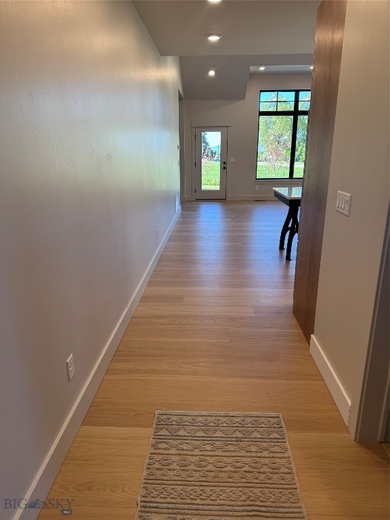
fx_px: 361
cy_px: 260
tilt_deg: -16.7
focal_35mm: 24
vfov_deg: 71.6
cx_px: 195
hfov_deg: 56.8
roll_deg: +2.1
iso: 80
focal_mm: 6.76
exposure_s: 1/157
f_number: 1.78
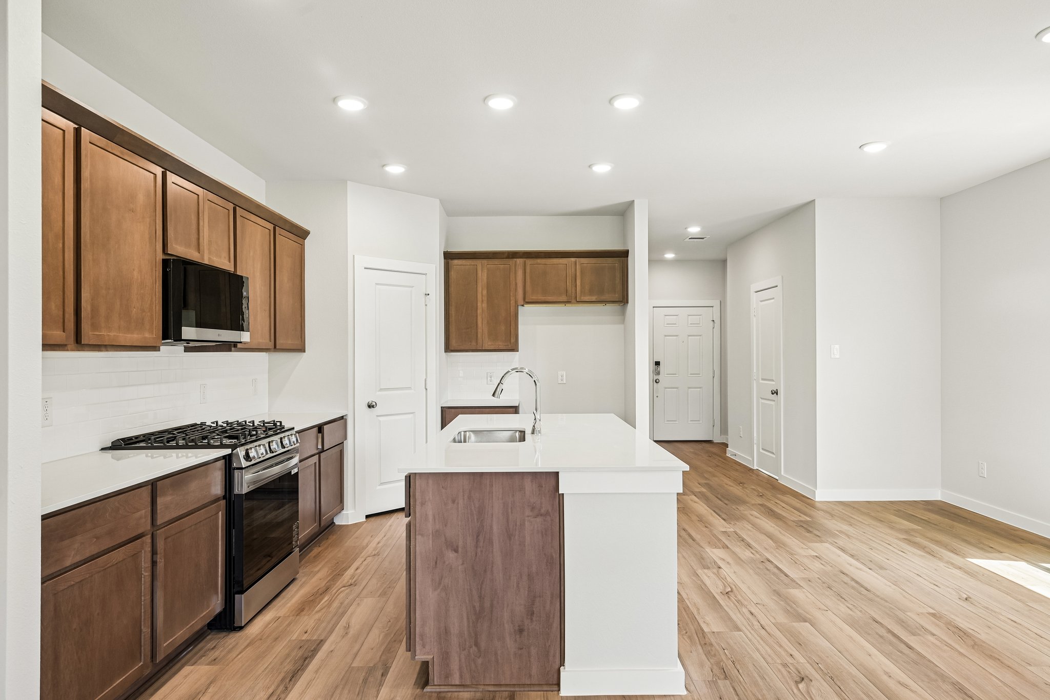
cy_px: 350
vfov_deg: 59.5
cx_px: 525
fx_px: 612
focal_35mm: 21
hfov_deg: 81.2
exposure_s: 1/25
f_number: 8
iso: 400
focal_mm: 21
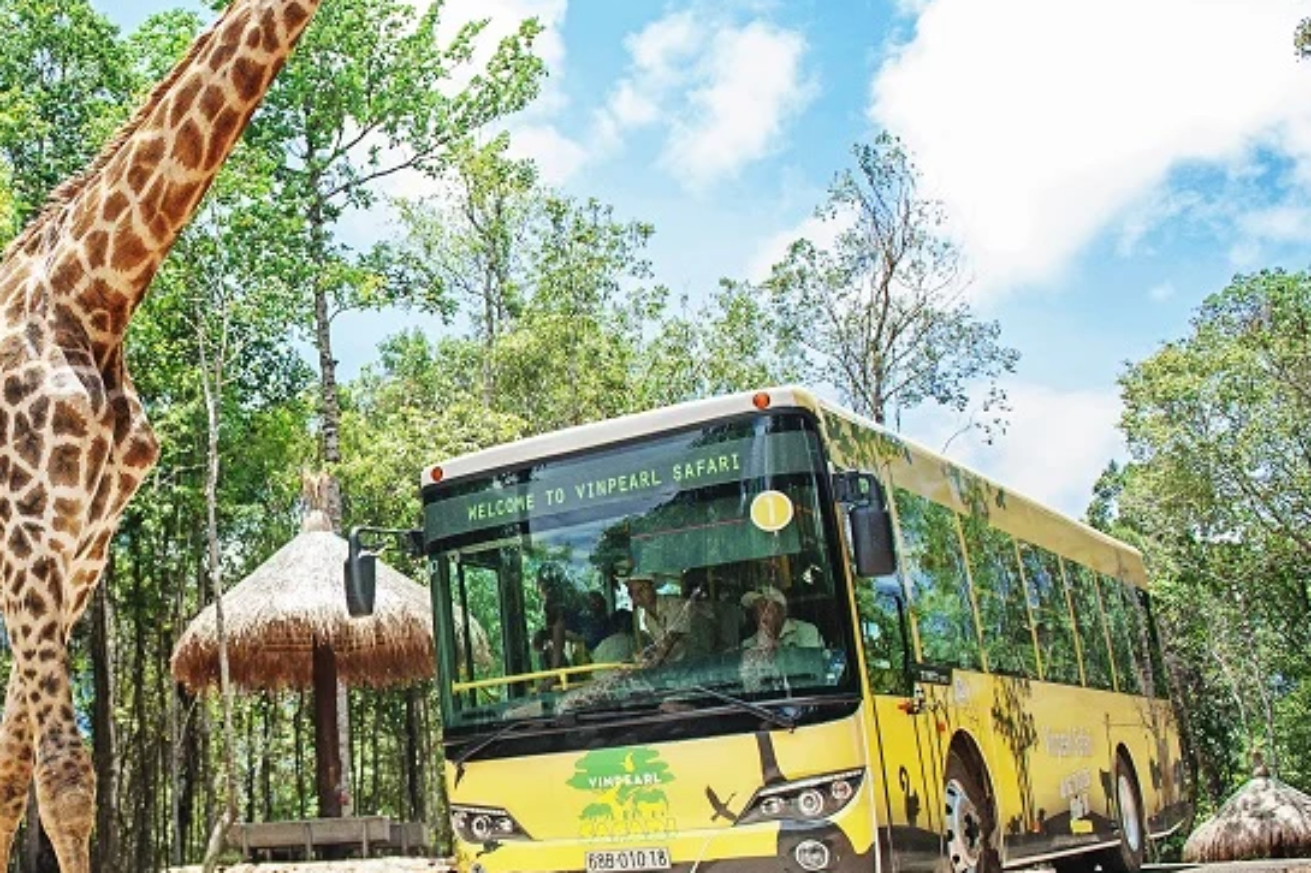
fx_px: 1602
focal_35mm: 44
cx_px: 152
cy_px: 468
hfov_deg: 41.3
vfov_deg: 30.5
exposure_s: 1/2000
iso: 640
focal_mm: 24
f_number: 3.5
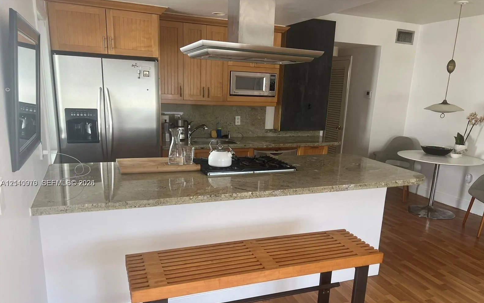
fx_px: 369
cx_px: 245
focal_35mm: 28
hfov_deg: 66.5
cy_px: 184
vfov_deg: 44.3
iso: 80
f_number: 1.5
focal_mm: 5.7
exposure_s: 1/121
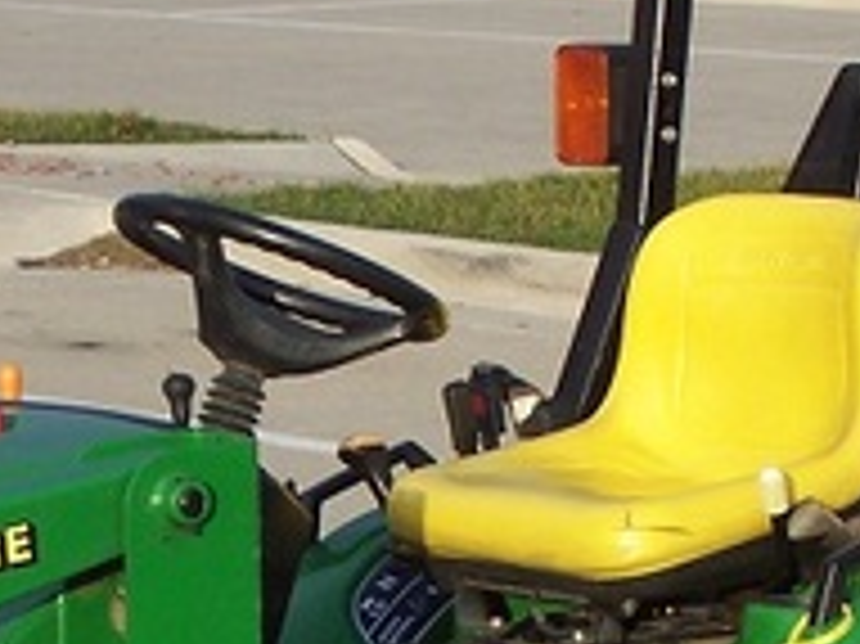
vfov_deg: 5.8
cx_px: 248
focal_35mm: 254
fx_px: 6306
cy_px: 775
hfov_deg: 7.8
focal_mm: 13.5
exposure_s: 1/350
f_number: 4.1
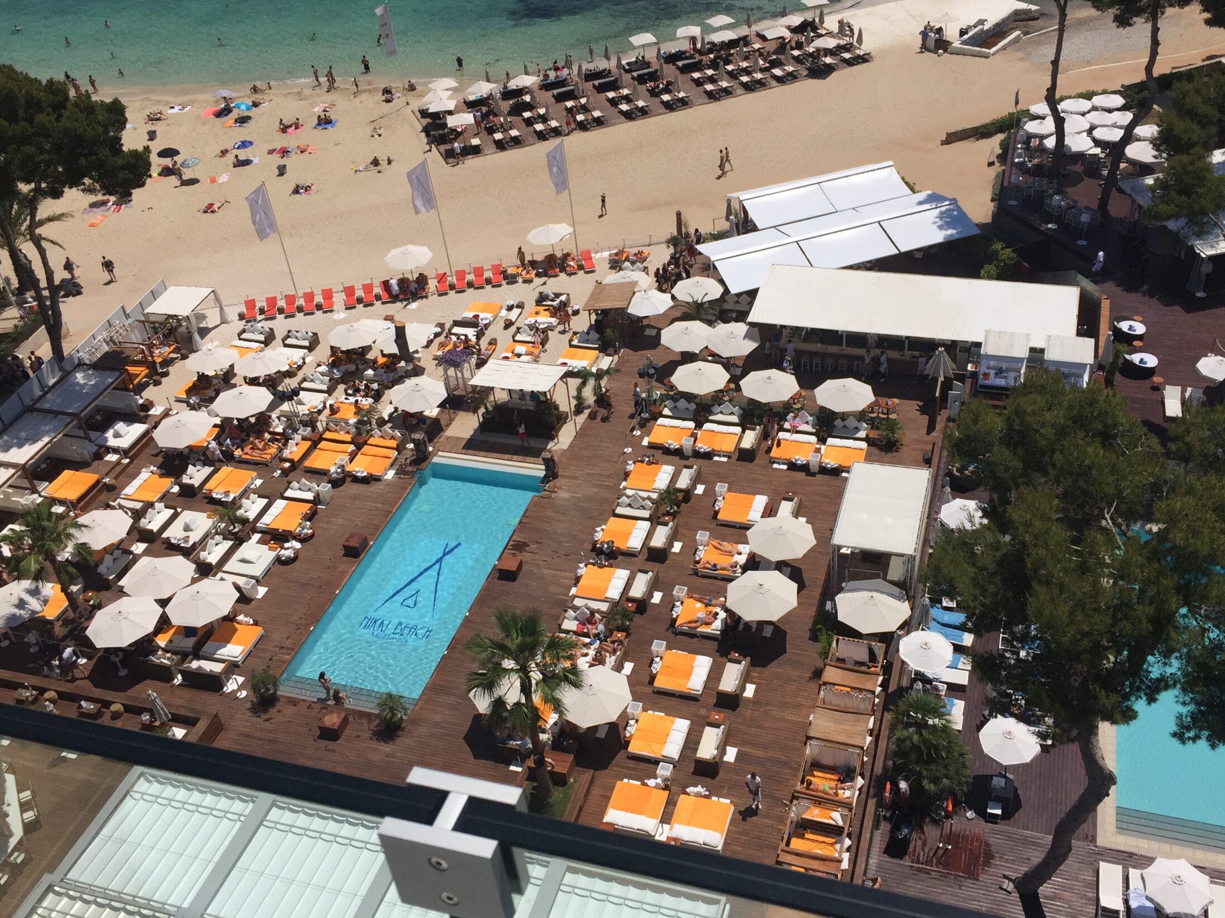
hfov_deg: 53.9
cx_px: 654
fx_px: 1203
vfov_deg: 41.8
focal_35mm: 34
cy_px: 461
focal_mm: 4.15
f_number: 2.2
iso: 32
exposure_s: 1/6623
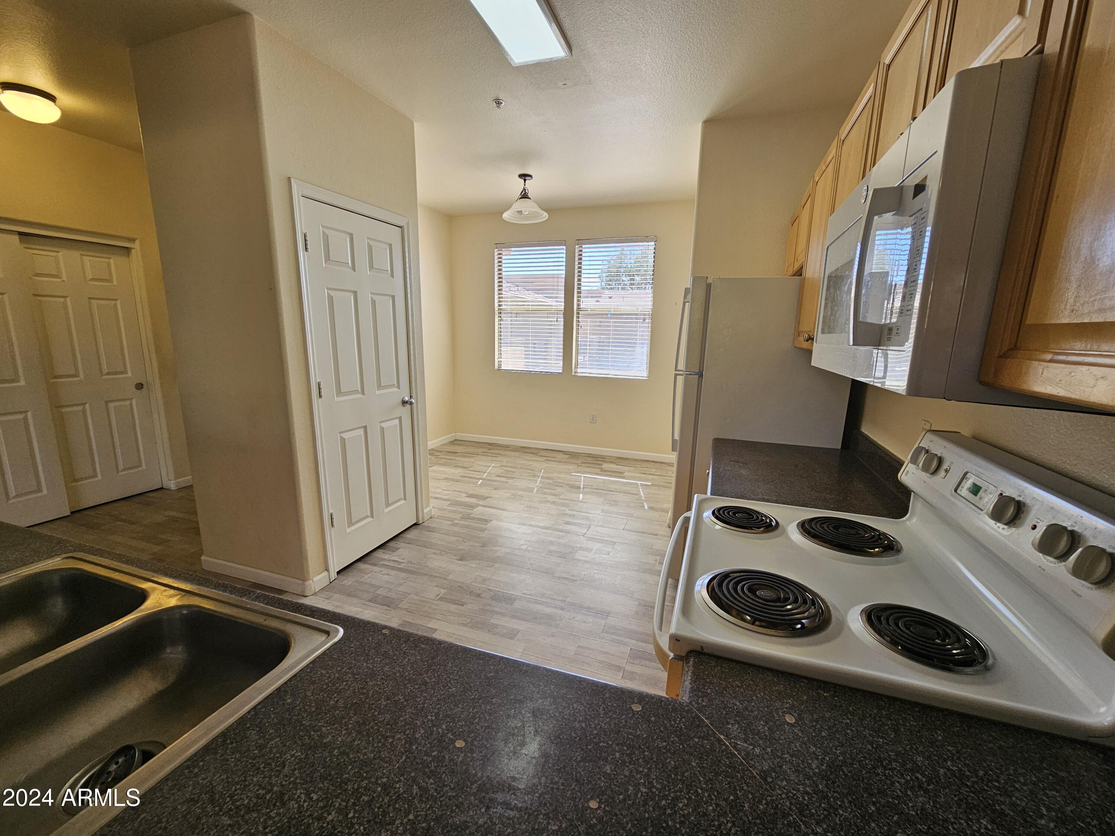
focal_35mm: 13
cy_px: 418
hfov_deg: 106.2
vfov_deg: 89.9
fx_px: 419
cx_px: 558
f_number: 2.2
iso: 50
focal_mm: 2.2
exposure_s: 1/120
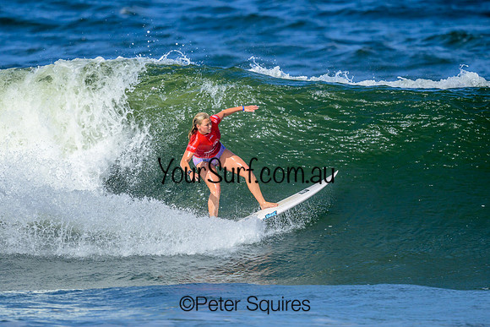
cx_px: 181
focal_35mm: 1100
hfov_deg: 1.9
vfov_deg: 1.3
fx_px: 14976
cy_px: 166
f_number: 6.3
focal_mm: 800
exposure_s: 1/3200
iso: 220
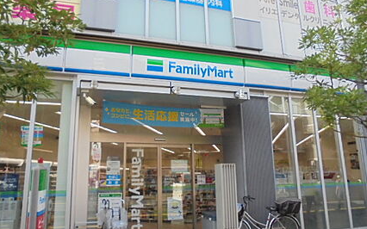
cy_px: 108
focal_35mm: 29
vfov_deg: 43.1
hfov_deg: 64.6
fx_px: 290
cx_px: 175
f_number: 3.5
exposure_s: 1/640
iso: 400
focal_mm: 4.6
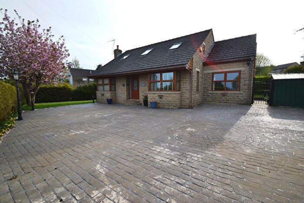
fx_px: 127
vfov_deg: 77.4
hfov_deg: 100.4
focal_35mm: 15
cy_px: 102
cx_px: 152
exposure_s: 1/200
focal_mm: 10
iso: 100
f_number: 7.1
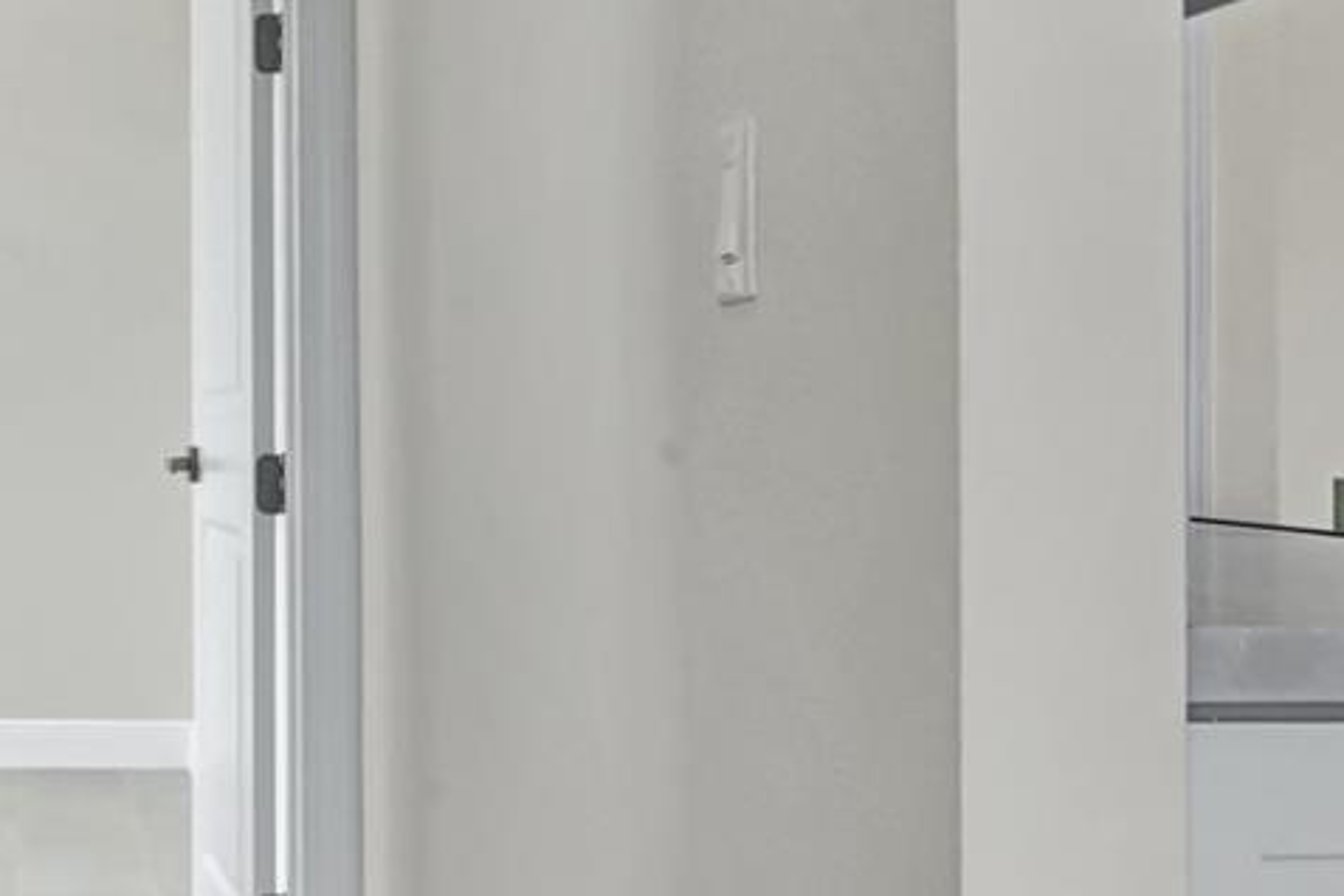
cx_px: 0
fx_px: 2128
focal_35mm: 57
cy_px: 417
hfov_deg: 32.3
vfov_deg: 23.8
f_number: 16
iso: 1600
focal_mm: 17
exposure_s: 1/40
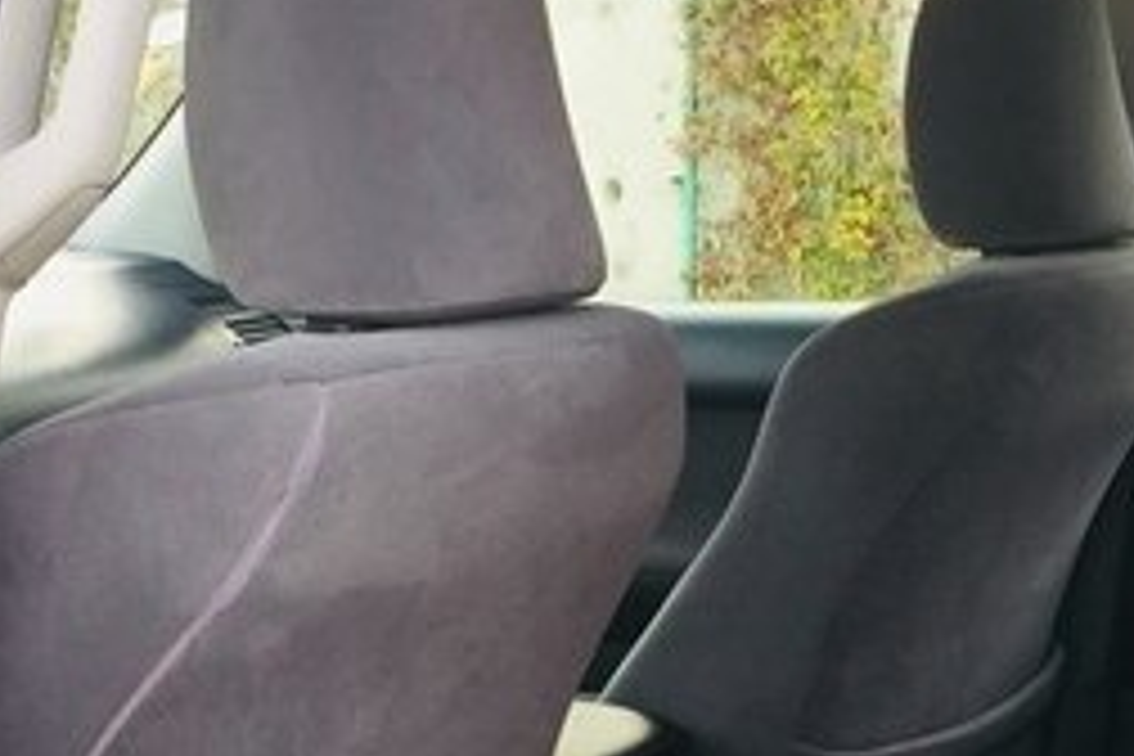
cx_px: 544
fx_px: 2488
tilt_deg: -18.8
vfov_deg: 16.5
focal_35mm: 79
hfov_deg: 25.7
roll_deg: +0.6
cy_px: 938
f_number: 2.2
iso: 32
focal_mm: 4.15
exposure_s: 1/148
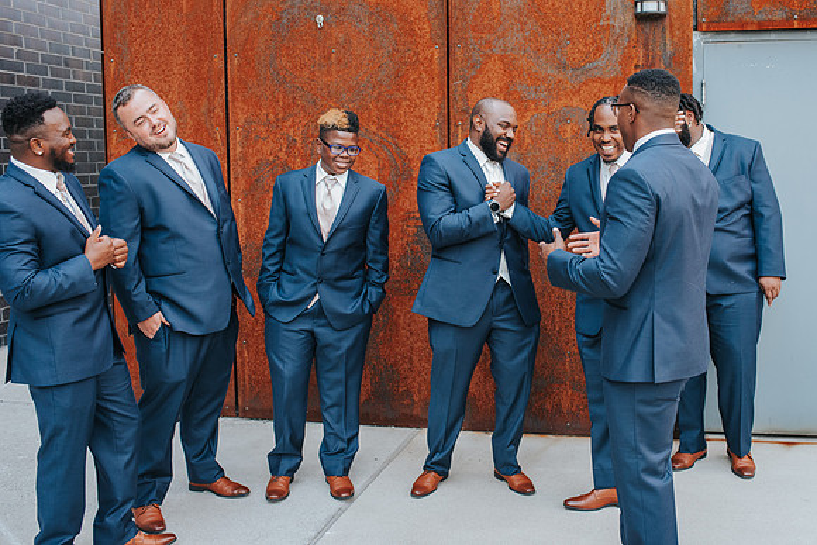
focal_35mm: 40
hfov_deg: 48.4
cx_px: 466
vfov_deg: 33.4
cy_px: 234
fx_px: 907
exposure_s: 1/800
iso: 1400
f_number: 4
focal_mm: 35
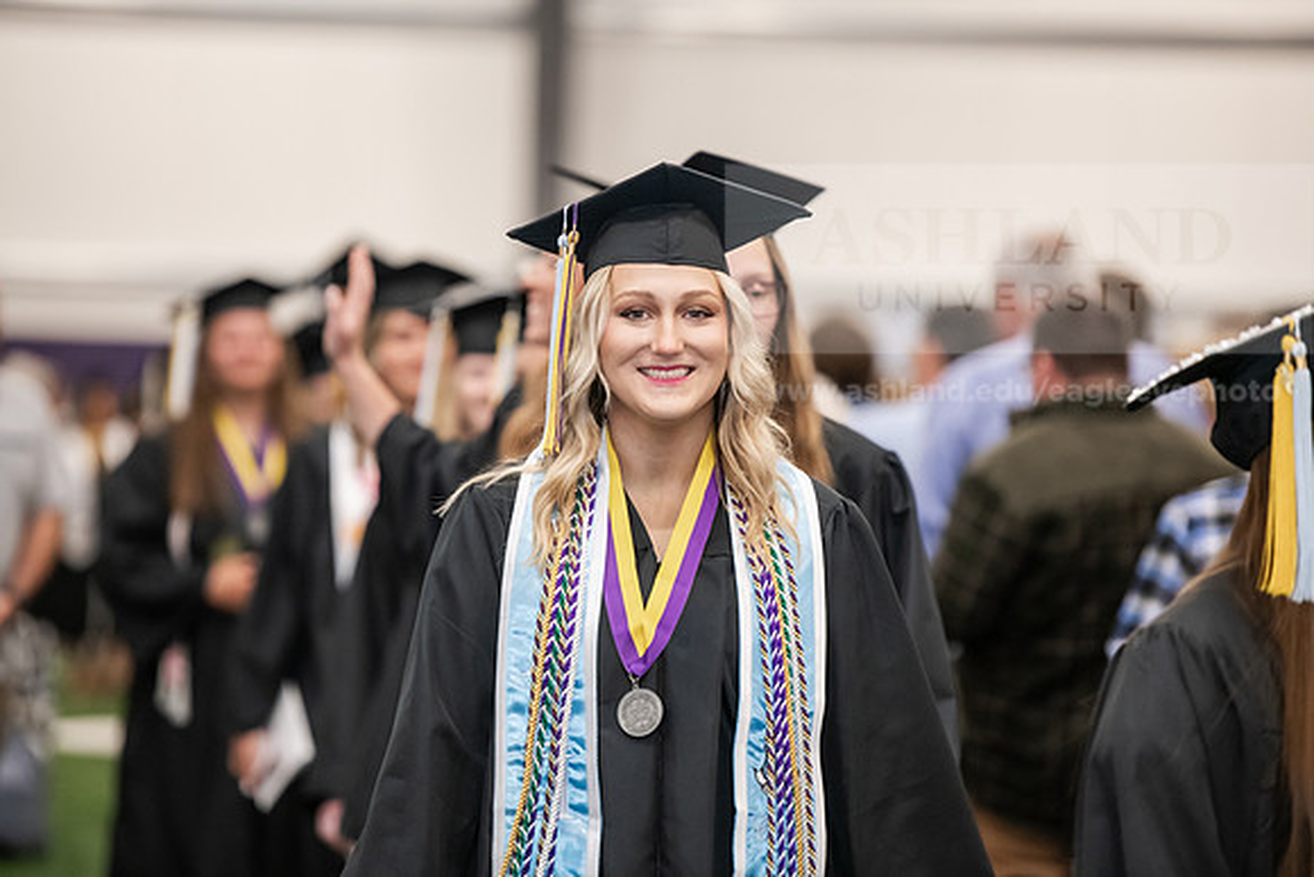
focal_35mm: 180
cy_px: 438
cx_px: 657
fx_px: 6571
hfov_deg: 11.4
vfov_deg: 7.6
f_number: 3.2
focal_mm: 180
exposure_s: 1/200
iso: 2500
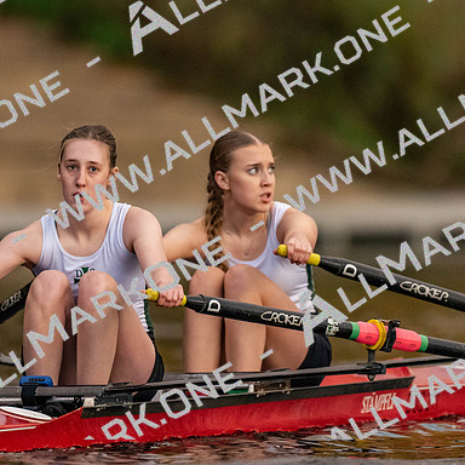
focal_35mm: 1155
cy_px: 232
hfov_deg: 1.5
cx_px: 195
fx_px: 17553
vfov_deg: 1.5
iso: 4000
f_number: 4
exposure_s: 1/2500
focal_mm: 600
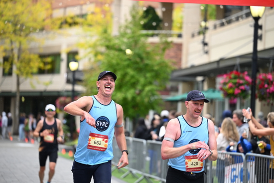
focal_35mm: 130
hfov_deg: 15.8
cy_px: 92
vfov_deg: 10.6
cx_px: 137
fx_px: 990
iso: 1250
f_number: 2.8
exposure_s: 1/2000
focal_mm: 130
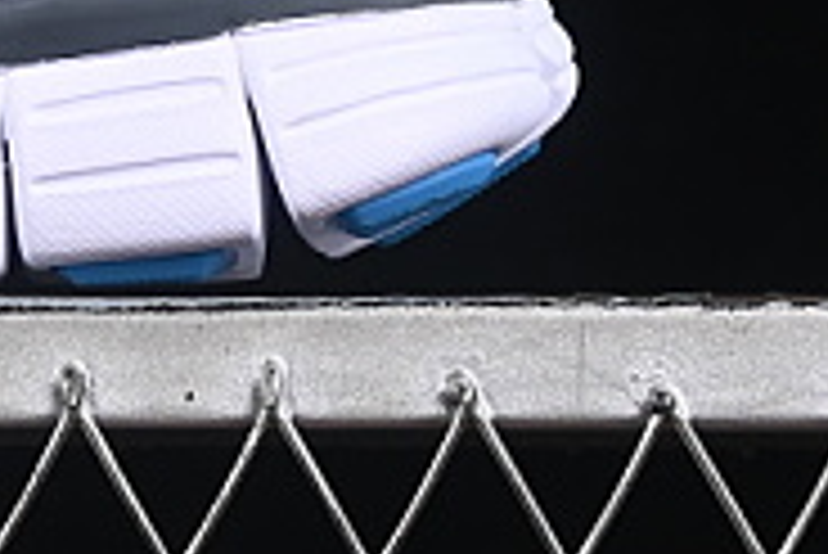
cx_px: -621
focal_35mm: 326
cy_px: -462
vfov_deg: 4.2
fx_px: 7504
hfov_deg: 6.2
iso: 160
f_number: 6.3
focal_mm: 50
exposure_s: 1/60
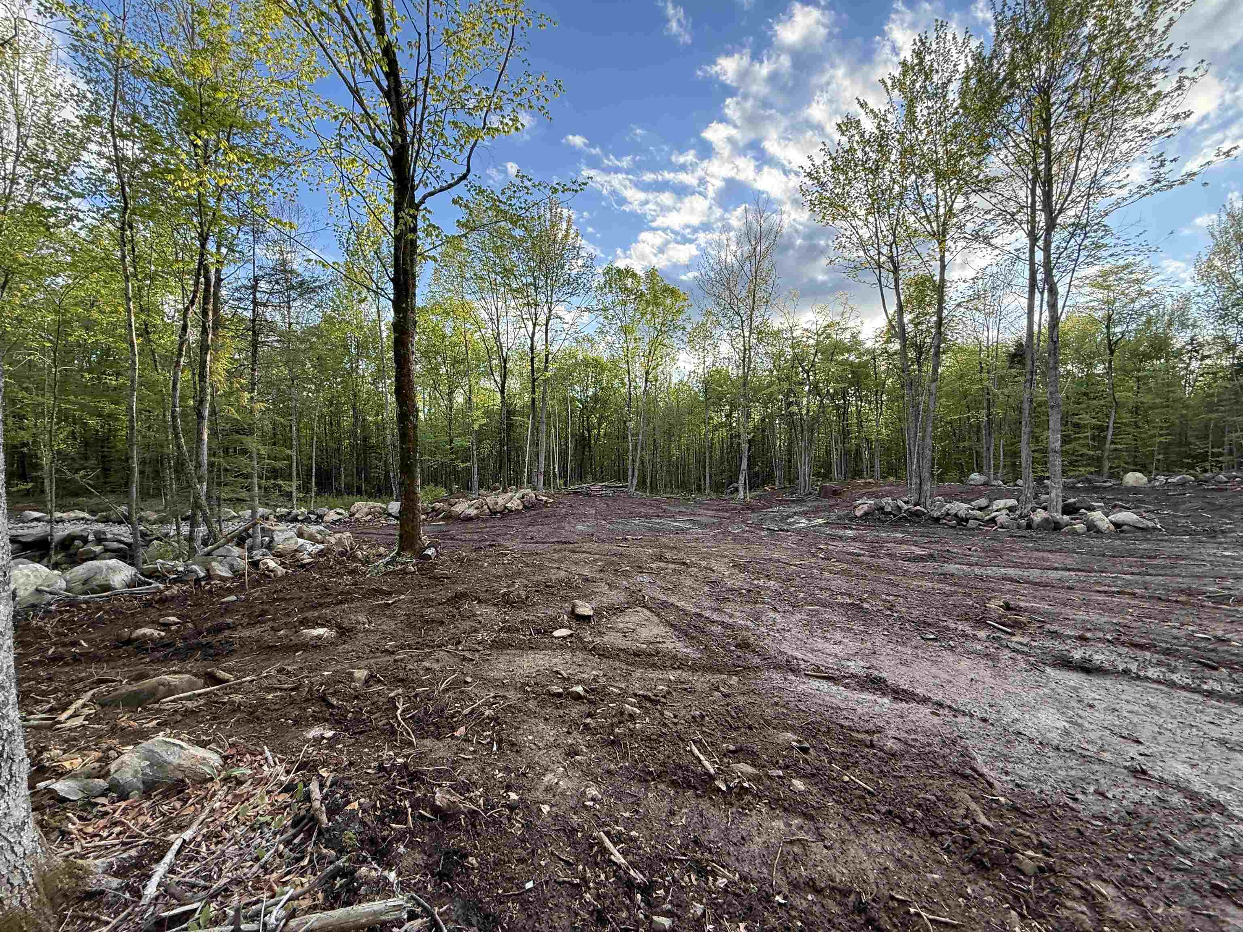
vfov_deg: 85.7
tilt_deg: -1.5
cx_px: 622
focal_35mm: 14
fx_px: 503
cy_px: 466
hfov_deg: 102.1
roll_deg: -0.1
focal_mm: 2.22
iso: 64
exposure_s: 1/277
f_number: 2.2
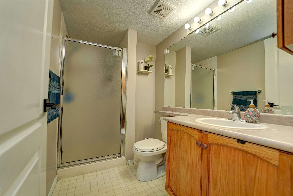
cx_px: 146
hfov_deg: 104.2
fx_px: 114
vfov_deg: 81.3
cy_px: 98
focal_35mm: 14
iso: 250
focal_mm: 14
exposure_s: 1/125
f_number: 4
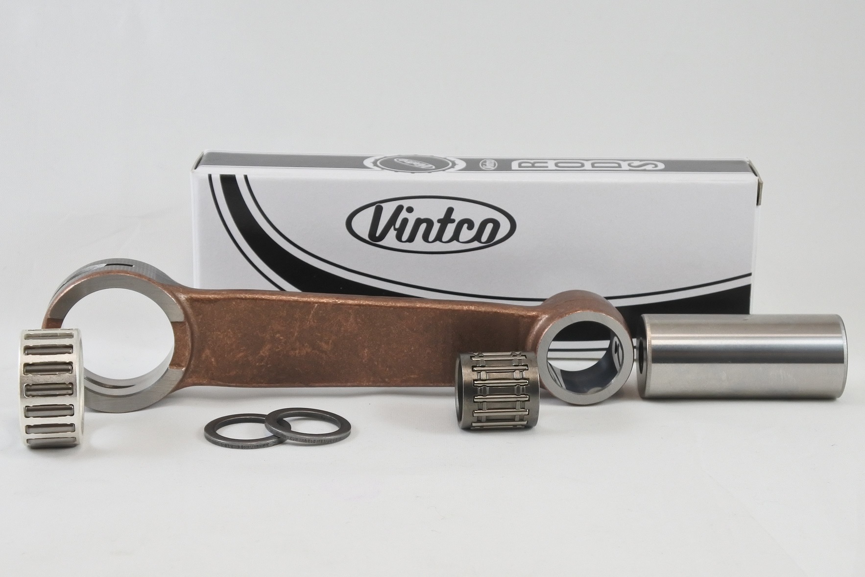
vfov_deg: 25.1
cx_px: 432
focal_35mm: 54
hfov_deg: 36.9
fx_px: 1297
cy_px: 288
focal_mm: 20.1
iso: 400
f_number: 4.8
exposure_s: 1/125
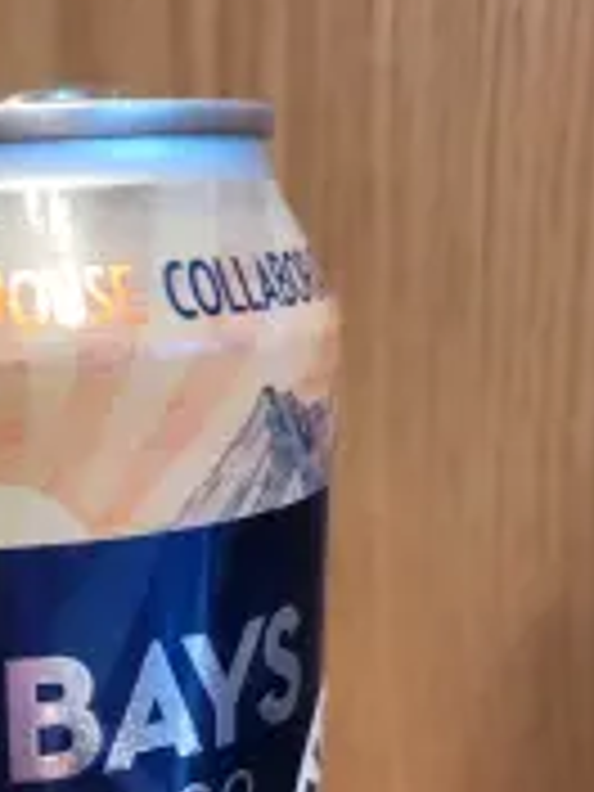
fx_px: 1350
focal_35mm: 59
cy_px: 828
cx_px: -58
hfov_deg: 23.3
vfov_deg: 30.0
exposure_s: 1/33.3
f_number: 1.8
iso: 640
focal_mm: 5.4
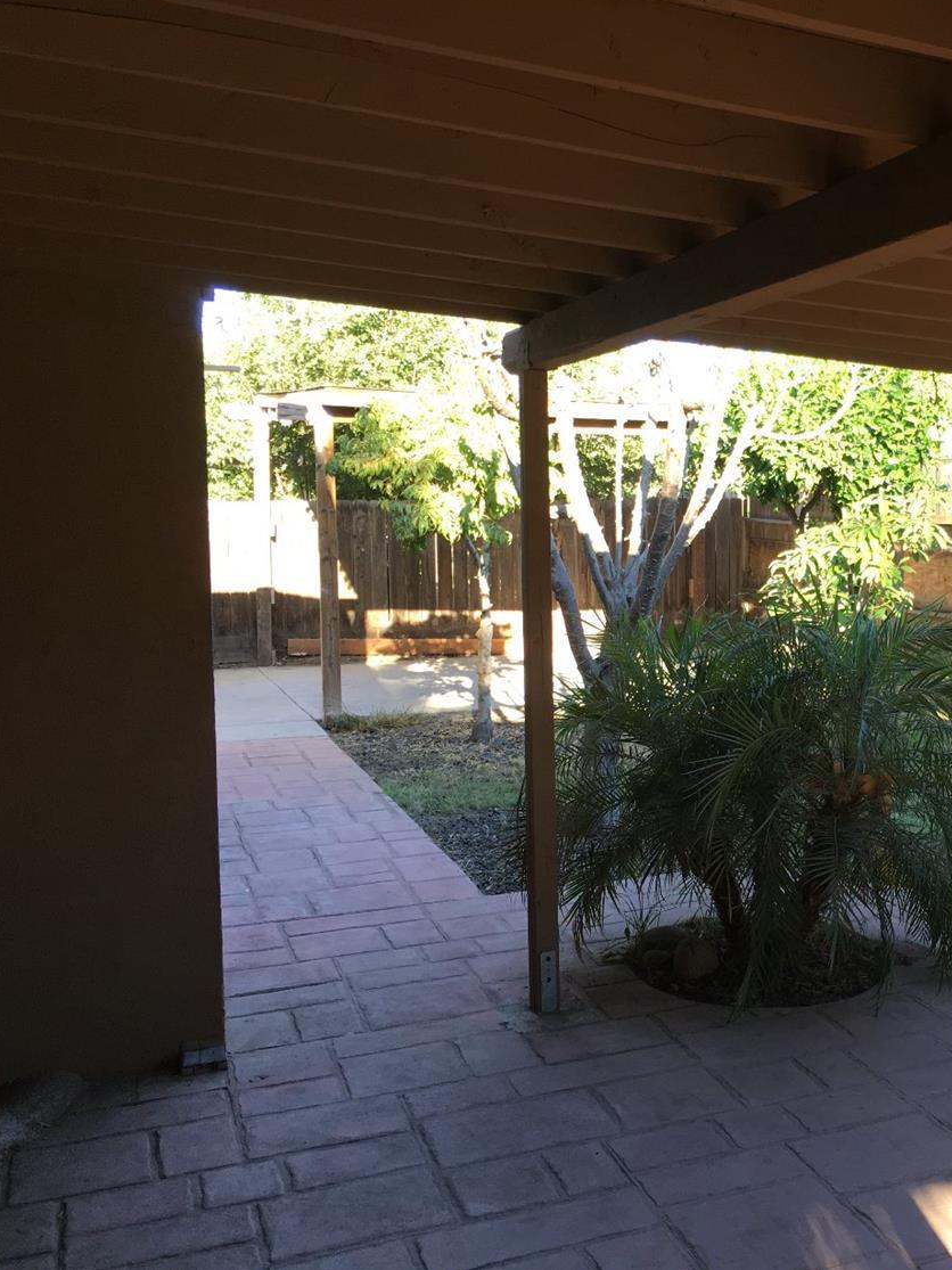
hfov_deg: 35.0
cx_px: 831
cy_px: 632
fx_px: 1430
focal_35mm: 39
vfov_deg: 47.9
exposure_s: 1/120
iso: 40
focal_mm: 4.15
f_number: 2.2
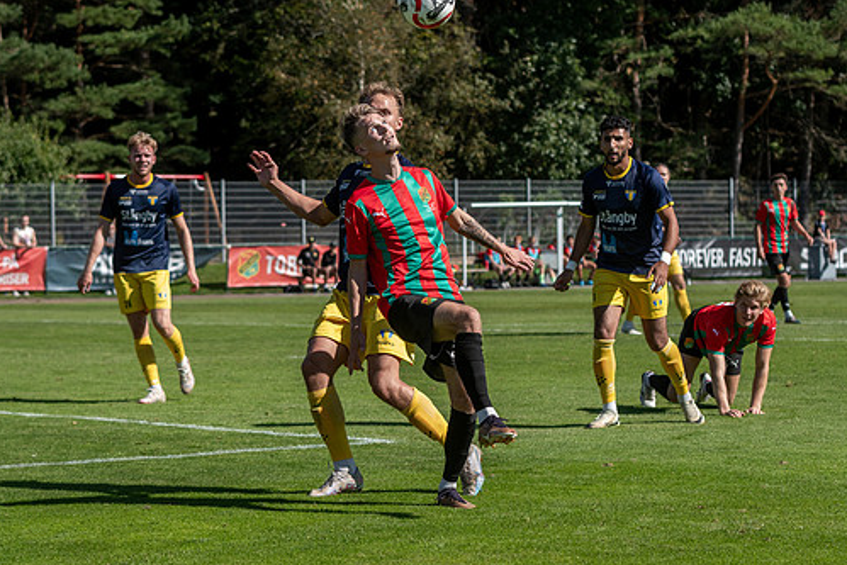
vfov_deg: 11.2
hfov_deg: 16.8
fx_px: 2871
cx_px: 362
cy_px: 271
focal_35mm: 122
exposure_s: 1/1600
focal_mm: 70
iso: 320
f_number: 4.5
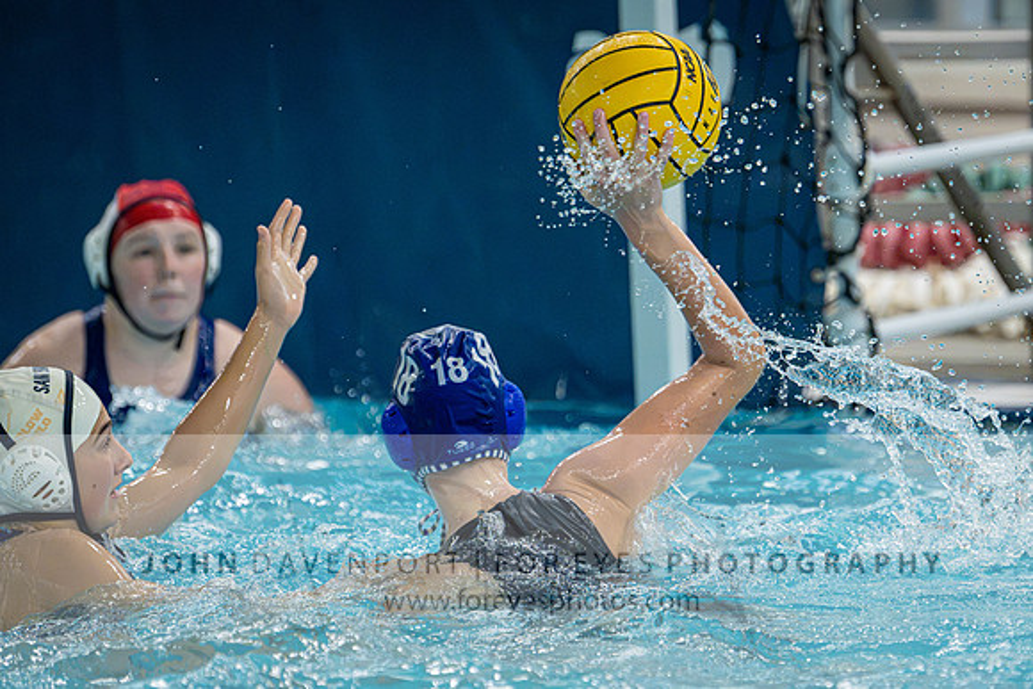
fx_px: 9323
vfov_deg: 4.2
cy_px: 376
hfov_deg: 6.3
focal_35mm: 325
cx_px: 744
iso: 14400
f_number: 4
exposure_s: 1/1000
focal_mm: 220
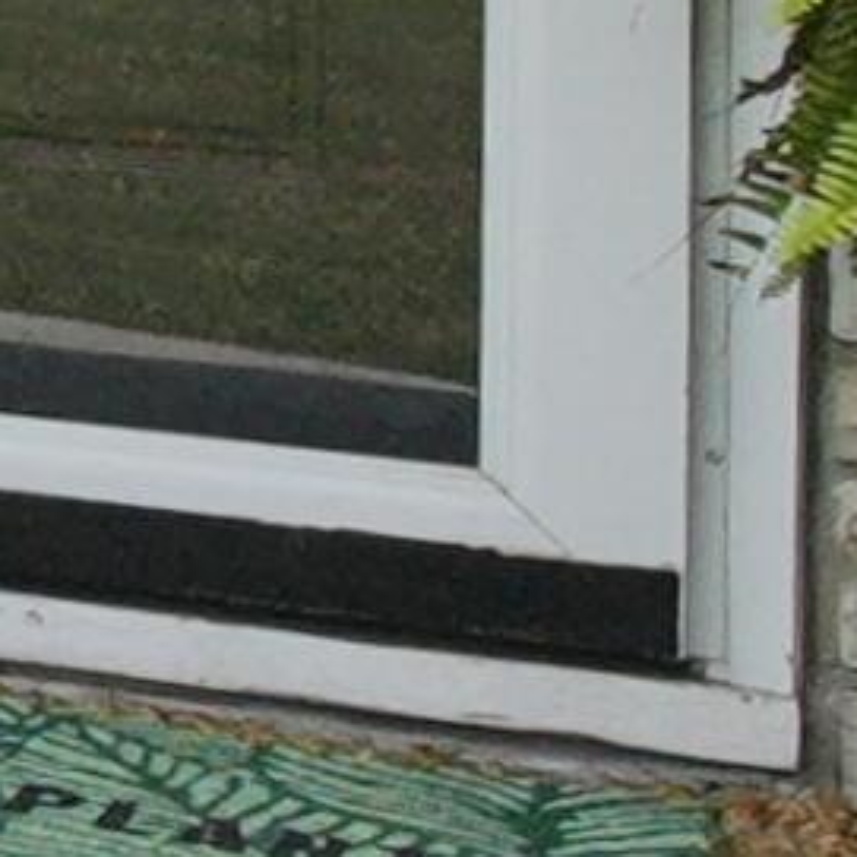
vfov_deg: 12.0
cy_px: -443
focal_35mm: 139
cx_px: -2609
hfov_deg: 7.9
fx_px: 3893
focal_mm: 11
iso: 640
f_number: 7.1
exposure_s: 1/1250
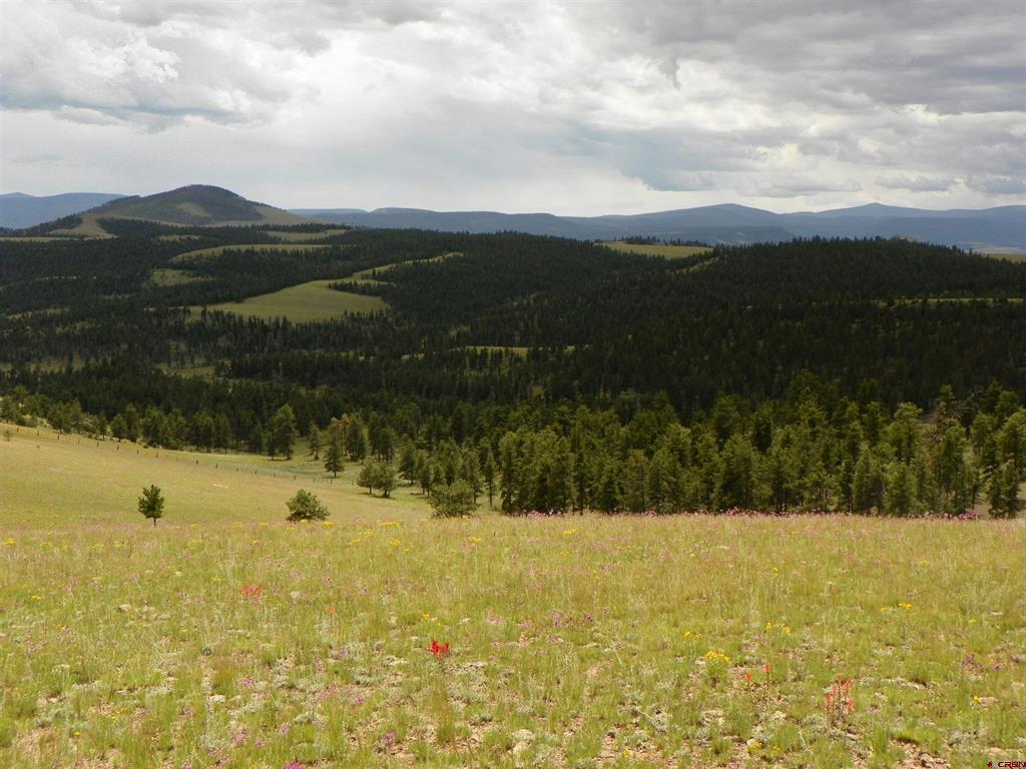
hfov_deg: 39.7
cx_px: 513
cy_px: 384
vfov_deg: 30.3
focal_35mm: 48
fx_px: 1423
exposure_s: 1/400
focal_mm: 8.5
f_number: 4.5
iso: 64
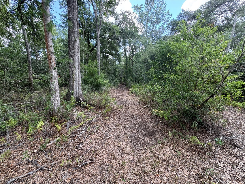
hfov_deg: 102.1
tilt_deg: -5.4
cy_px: 92
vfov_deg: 85.7
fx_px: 99
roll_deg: -0.3
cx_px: 122
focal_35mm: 14
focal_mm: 2.22
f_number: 2.2
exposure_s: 1/99
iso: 64
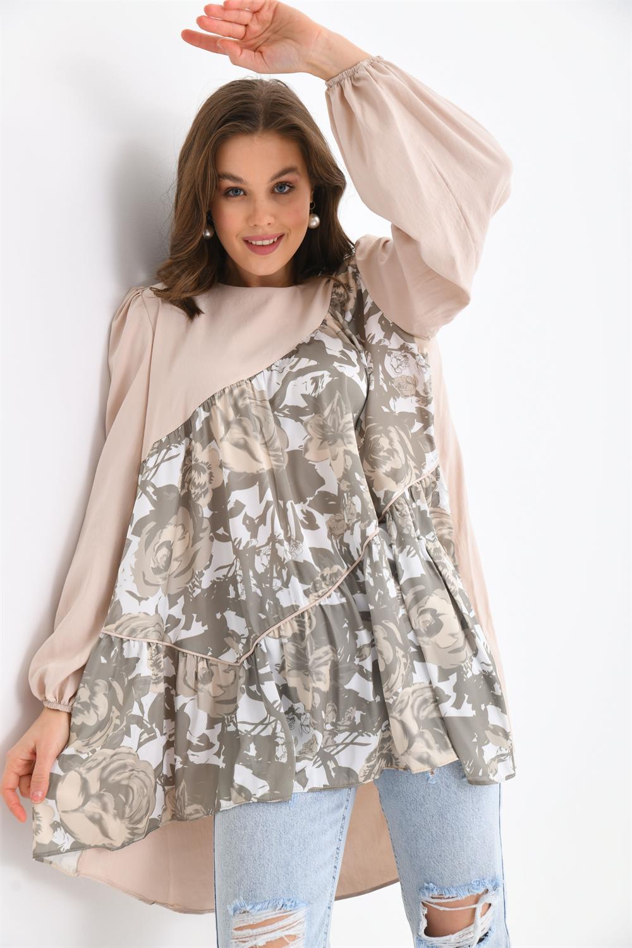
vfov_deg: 38.2
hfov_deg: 26.0
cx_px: 316
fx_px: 1369
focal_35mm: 52
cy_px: 474
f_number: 6.3
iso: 160
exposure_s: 1/125
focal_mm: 52
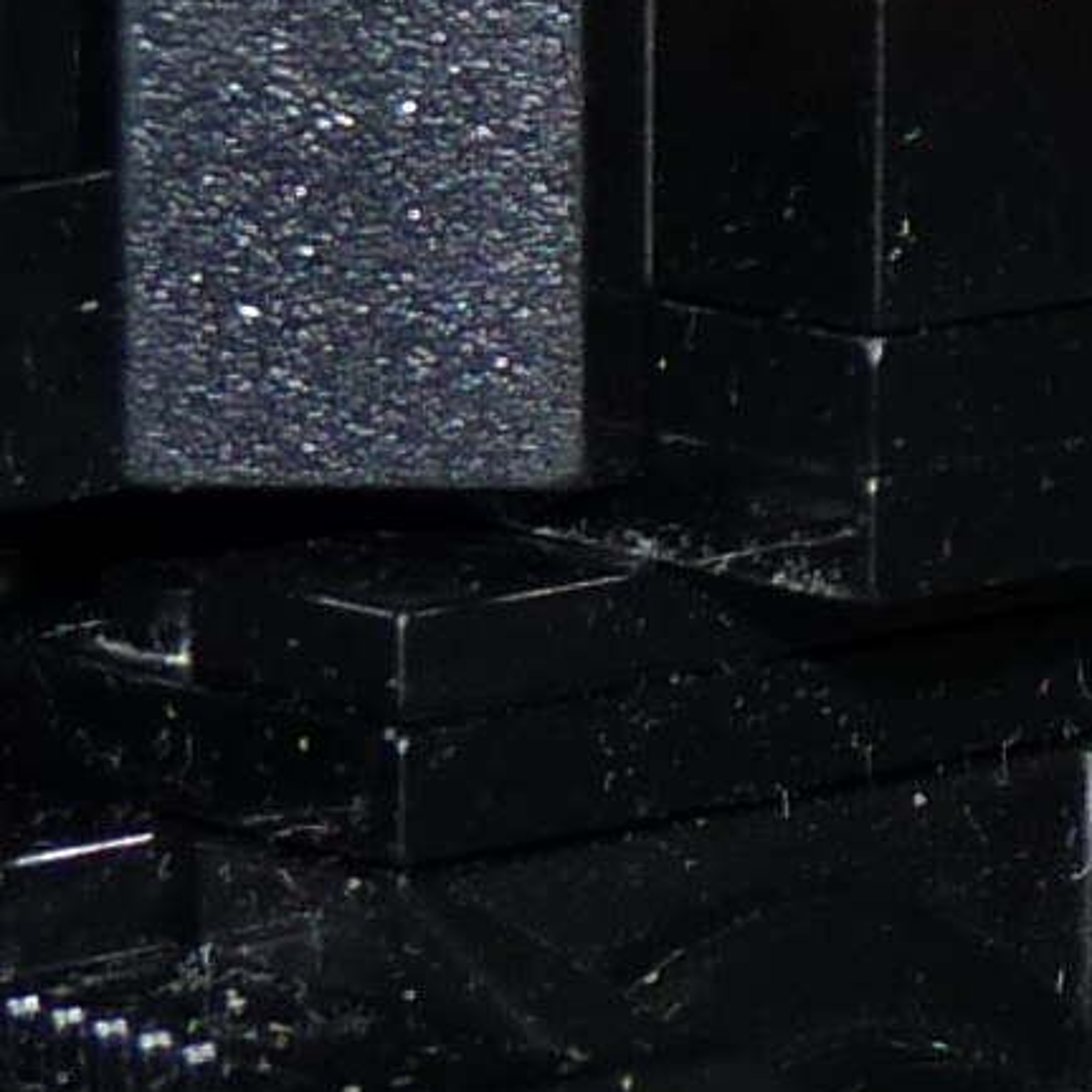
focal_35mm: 337
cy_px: -598
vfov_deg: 5.2
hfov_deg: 5.0
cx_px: 2797
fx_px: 12028
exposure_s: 1/60
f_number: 3
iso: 100
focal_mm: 8
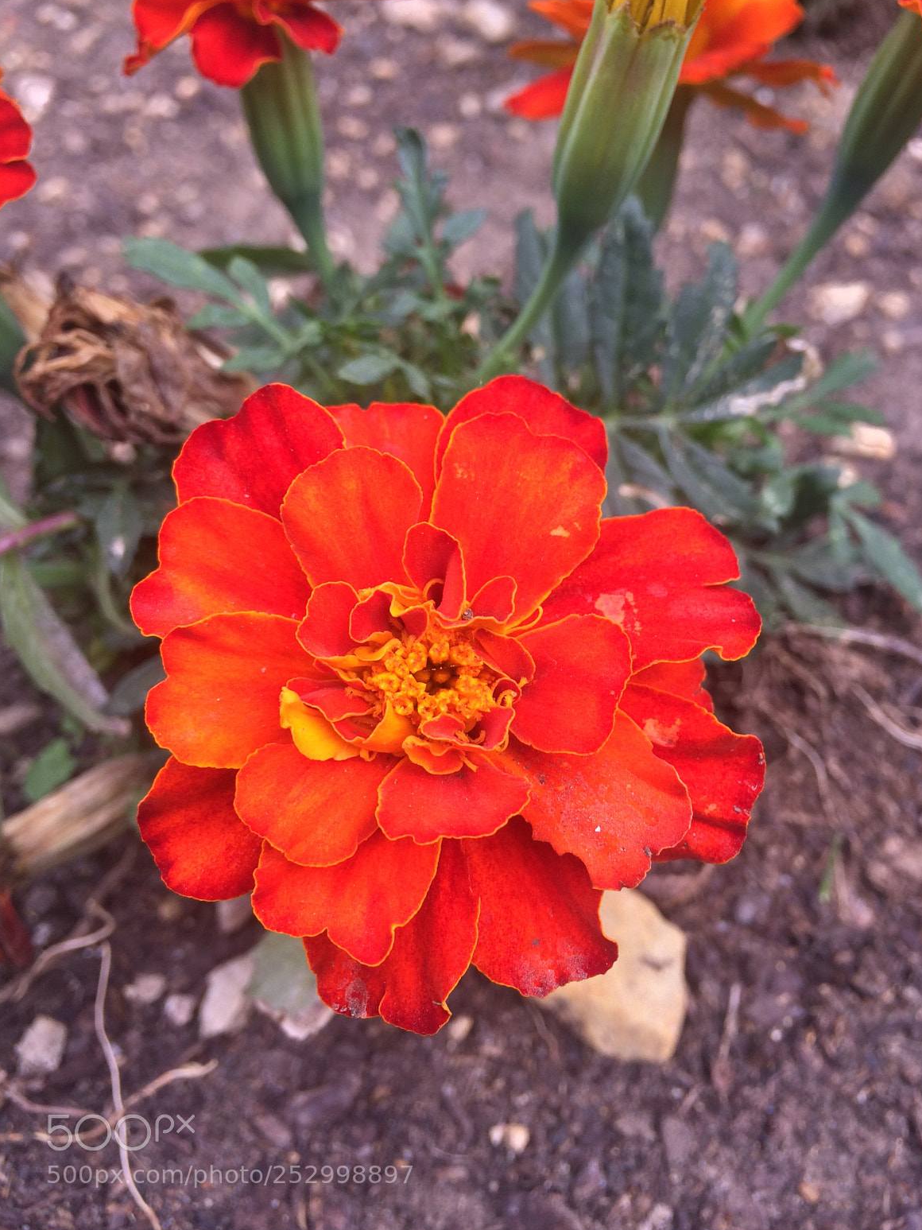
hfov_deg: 46.8
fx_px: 1066
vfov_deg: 60.0
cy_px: 601
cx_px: 475
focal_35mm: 30
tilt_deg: -45.9
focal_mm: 4.15
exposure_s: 1/398
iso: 32
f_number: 2.2
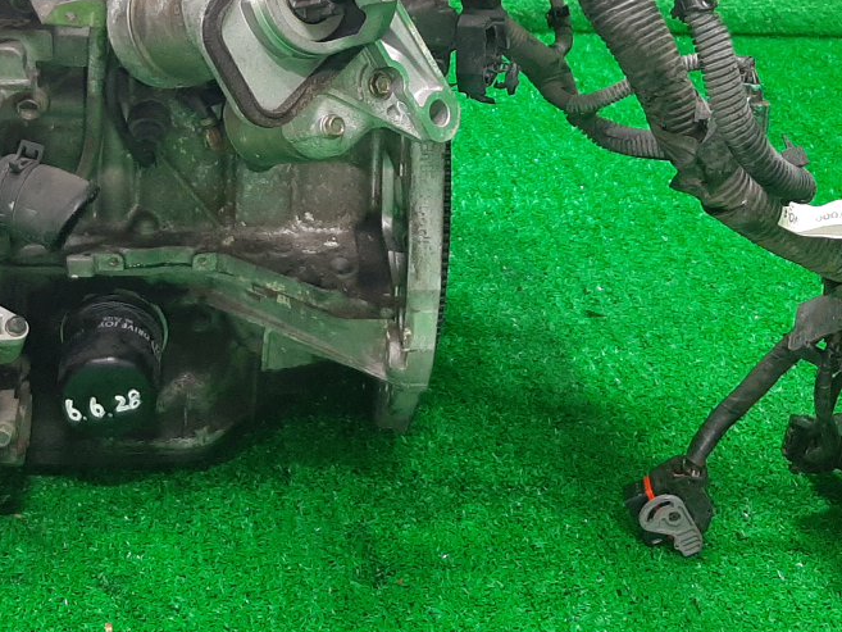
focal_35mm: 57
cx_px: 318
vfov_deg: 25.0
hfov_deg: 33.6
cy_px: 72
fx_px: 1387
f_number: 1.7
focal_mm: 3.93
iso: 222
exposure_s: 1/50
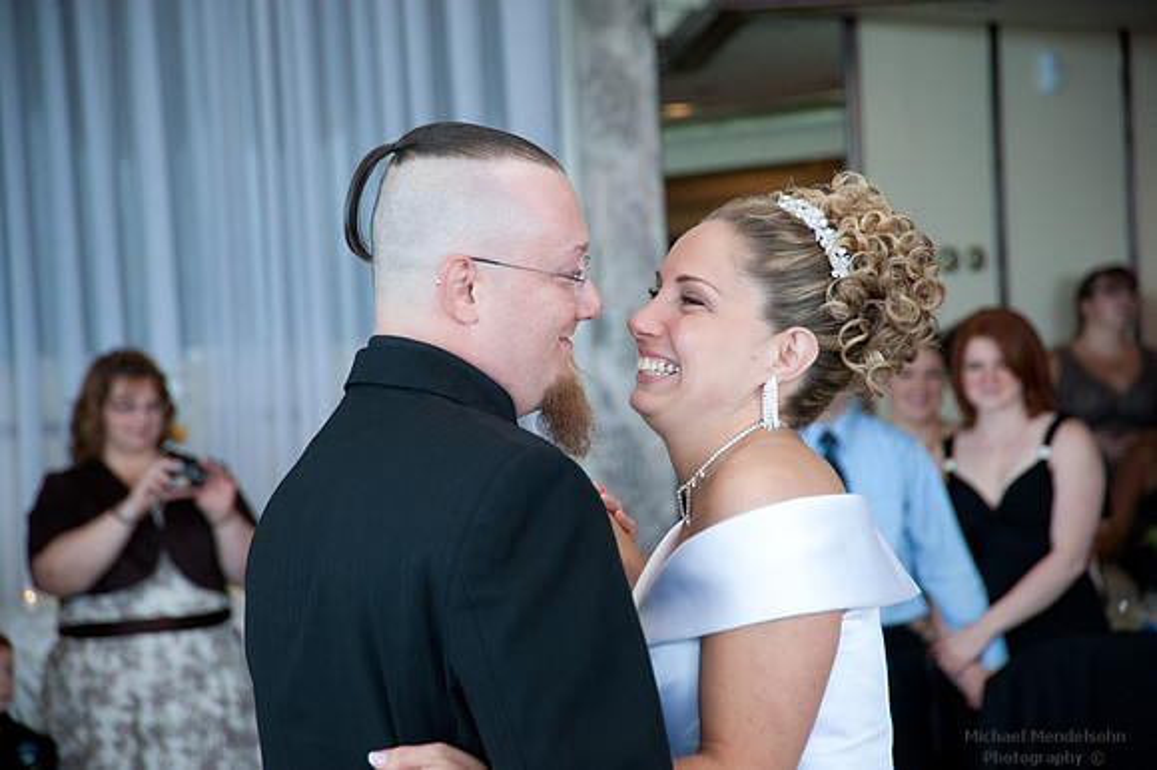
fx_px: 3854
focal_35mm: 120
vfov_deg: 11.4
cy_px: 385
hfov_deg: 17.1
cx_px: 578
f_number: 5.6
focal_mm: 120
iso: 1600
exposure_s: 1/200
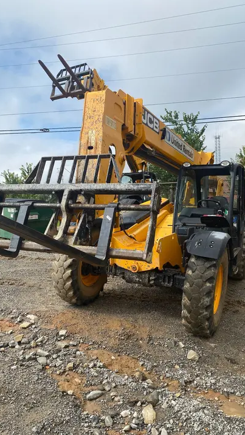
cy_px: 213
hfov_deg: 40.2
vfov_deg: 66.1
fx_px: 335
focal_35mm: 29
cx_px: 134
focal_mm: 4.25
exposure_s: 1/2967
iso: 32
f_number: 1.8
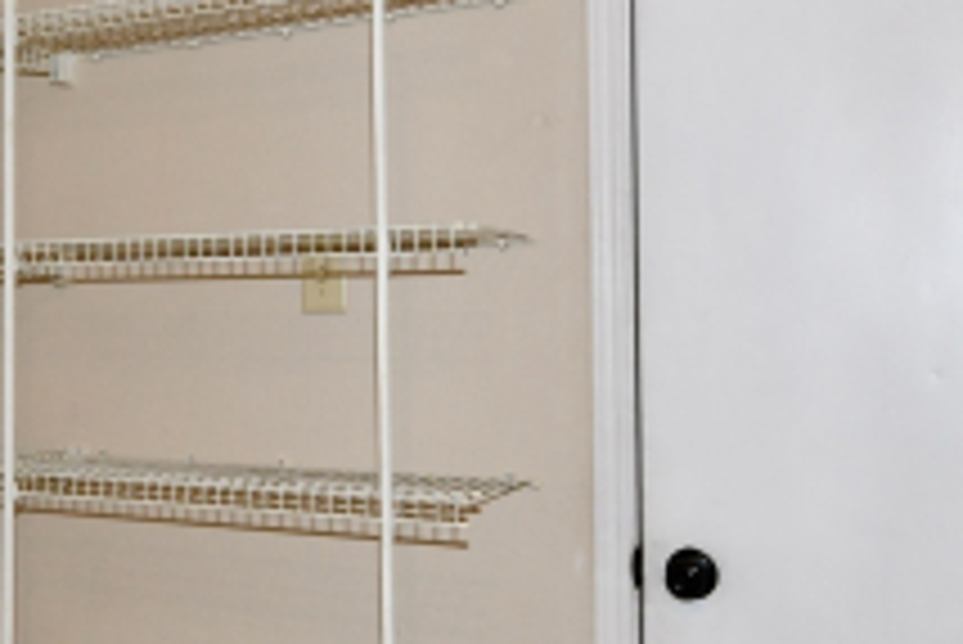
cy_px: 351
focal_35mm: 49
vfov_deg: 27.6
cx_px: 144
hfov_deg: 38.2
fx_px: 1312
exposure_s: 1/60
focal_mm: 14
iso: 640
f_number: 6.3
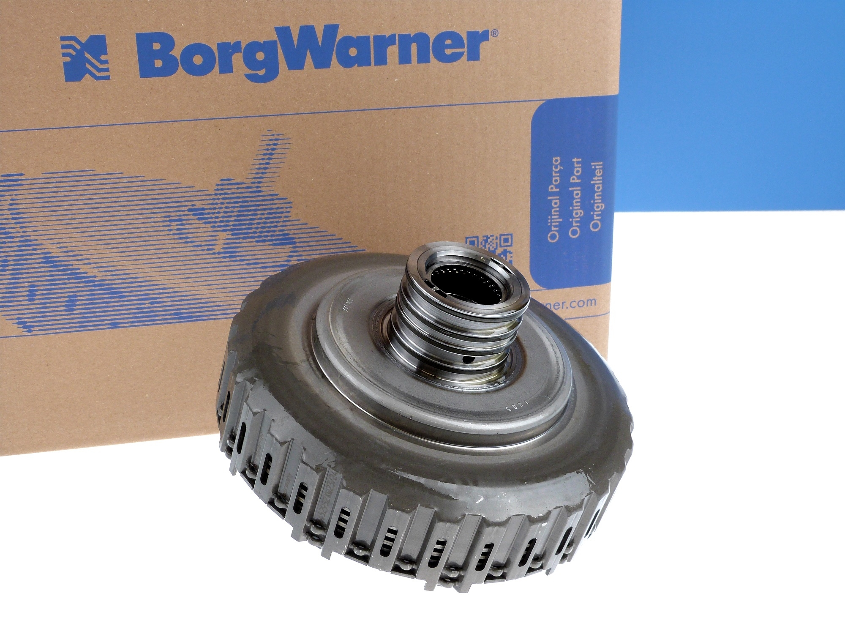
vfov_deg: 32.2
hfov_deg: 42.1
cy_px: 317
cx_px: 422
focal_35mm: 45
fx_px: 1098
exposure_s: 1/60
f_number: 3.2
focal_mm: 8.1
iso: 125
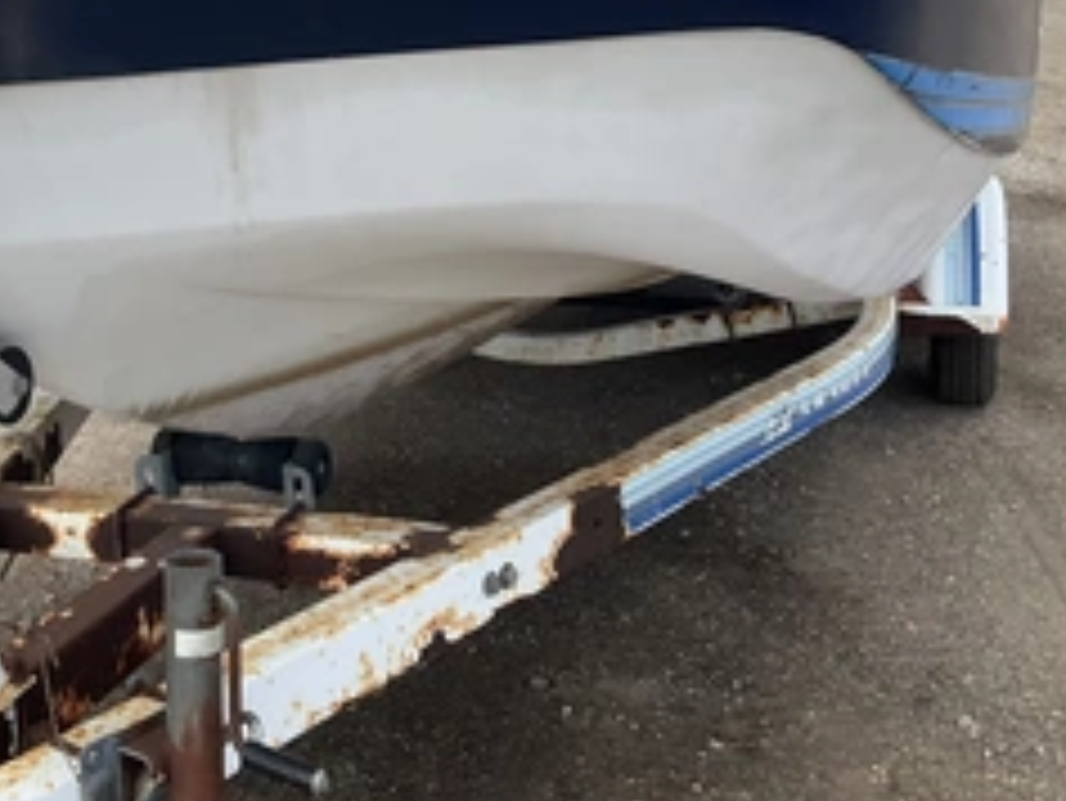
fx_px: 1510
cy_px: 135
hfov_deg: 38.3
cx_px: 324
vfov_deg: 28.9
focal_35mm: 49
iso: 25
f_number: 1.8
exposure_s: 1/929
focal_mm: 3
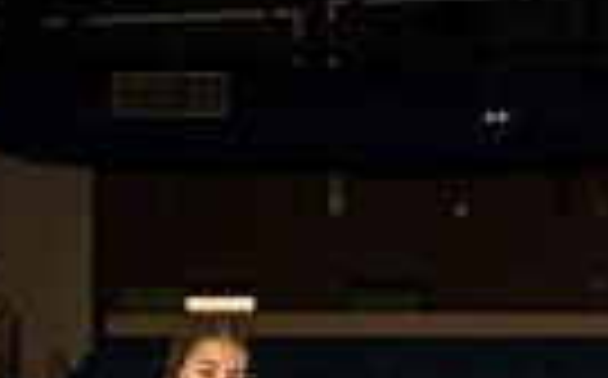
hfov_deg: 21.9
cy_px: 940
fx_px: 1572
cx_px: 320
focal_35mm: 95
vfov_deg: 11.2
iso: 320
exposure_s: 1/250
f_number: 10
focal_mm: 28
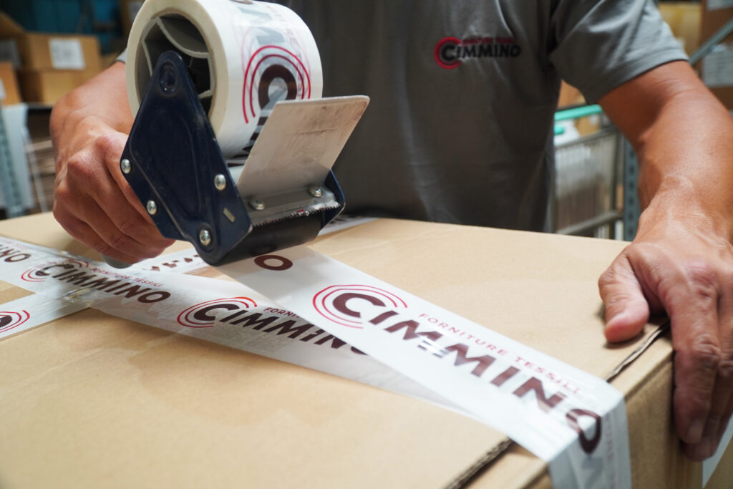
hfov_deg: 57.2
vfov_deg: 40.0
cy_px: 244
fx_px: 672
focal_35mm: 33
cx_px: 366
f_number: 4
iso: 500
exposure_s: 1/60
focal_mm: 22
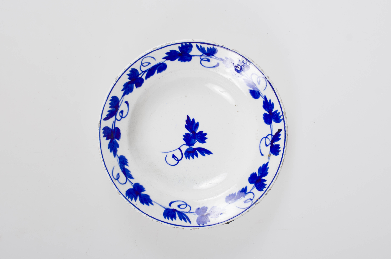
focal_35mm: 57
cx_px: 196
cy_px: 130
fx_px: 618
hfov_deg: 35.1
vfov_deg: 23.7
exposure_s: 1/160
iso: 160
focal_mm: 38
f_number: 10
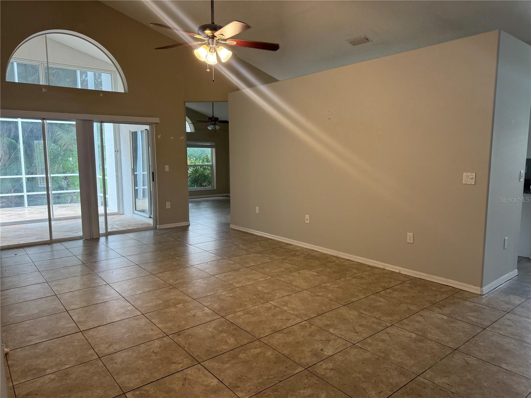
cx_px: 266
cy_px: 199
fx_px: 368
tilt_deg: -7.8
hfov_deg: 71.6
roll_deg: -0.4
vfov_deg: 56.8
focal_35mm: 24
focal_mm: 6.76
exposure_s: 1/60
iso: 200
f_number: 1.78
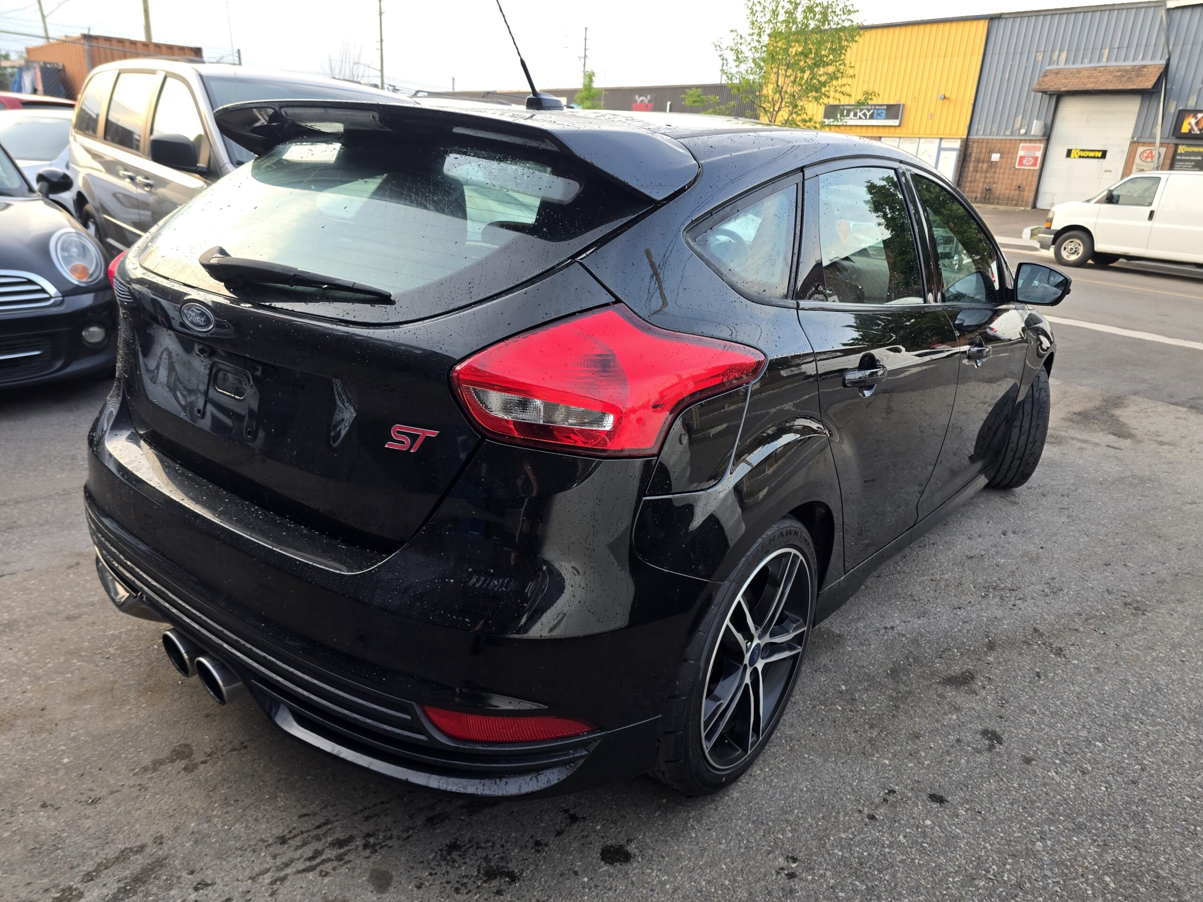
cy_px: 451
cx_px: 602
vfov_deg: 58.9
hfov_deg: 73.9
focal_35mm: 23
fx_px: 799
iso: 80
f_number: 1.7
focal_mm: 6.3
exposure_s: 1/180
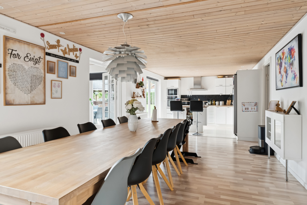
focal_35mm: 23
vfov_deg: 55.1
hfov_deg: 76.1
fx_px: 196
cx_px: 154
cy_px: 102
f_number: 11
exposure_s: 1/5
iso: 800
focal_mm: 23
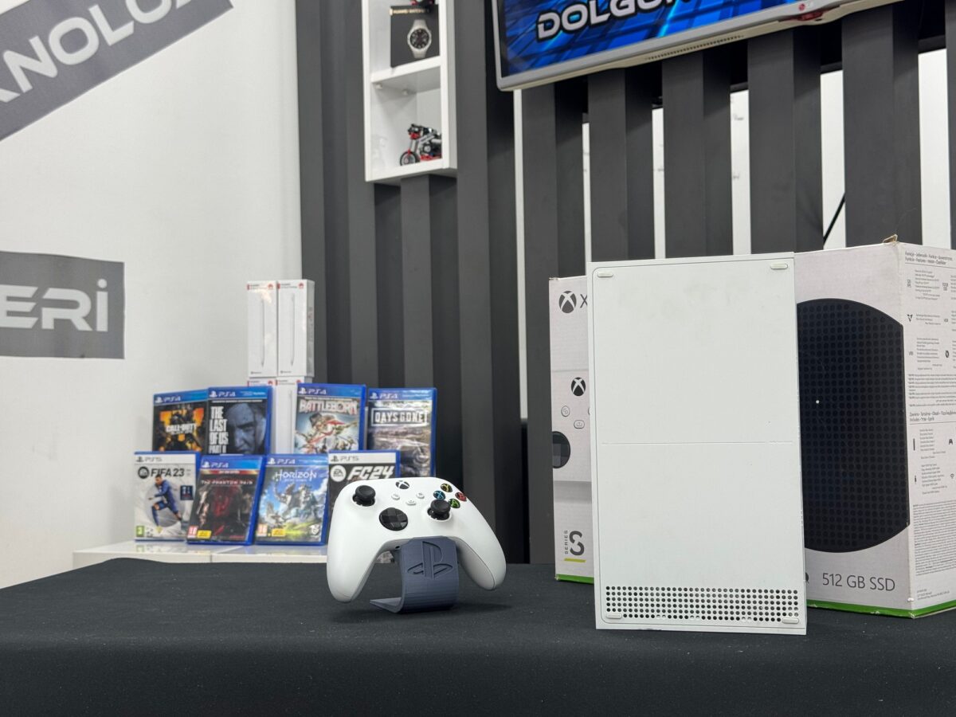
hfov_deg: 39.7
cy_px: 358
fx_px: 1326
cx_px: 478
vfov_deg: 30.3
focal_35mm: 48
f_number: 1.78
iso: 64
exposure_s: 1/50
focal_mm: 6.76
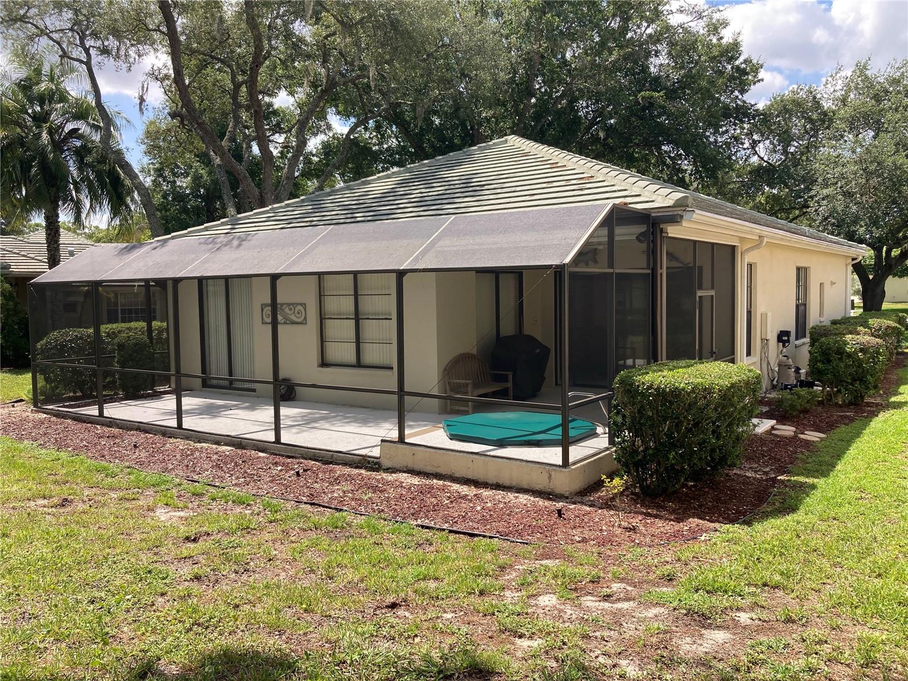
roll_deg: +0.2
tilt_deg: -1.9
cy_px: 340
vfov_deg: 49.7
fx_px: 734
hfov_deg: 63.4
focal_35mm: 28
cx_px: 454
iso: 20
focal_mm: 3.99
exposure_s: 1/972
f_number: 1.8
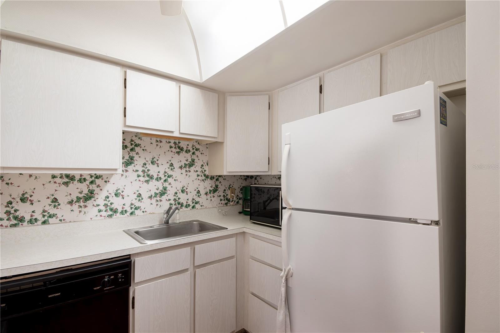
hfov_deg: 100.4
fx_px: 208
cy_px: 166
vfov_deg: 77.3
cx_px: 250
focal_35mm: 15
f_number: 9
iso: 250
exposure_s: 1/15
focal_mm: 10
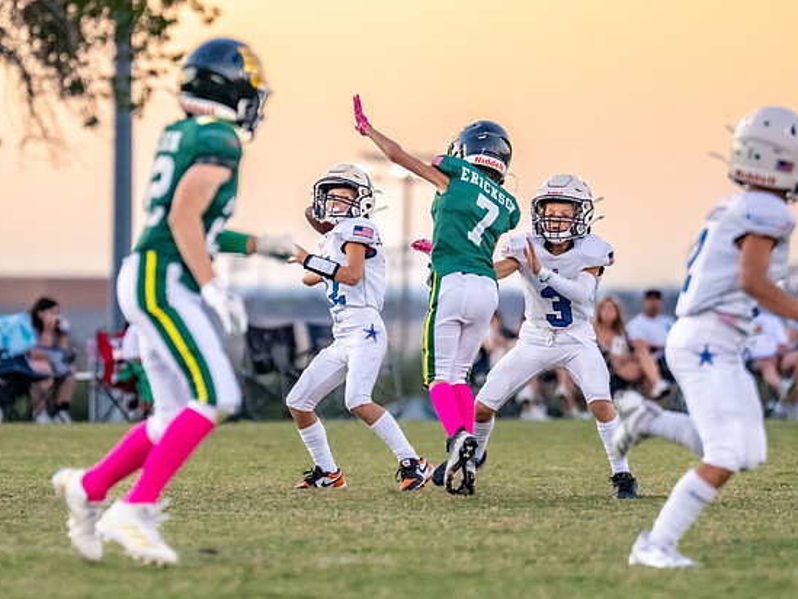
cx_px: 353
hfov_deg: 4.9
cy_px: 301
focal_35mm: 403
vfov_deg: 3.7
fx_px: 9292
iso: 2500
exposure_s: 1/1600
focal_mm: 200
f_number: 2.8
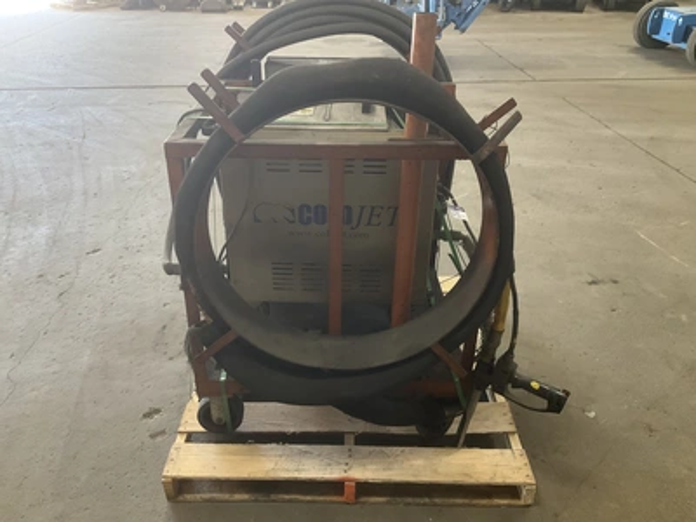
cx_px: 348
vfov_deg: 48.2
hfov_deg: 61.7
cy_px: 261
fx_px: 583
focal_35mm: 29
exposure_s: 1/60
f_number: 1.8
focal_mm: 3
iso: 200
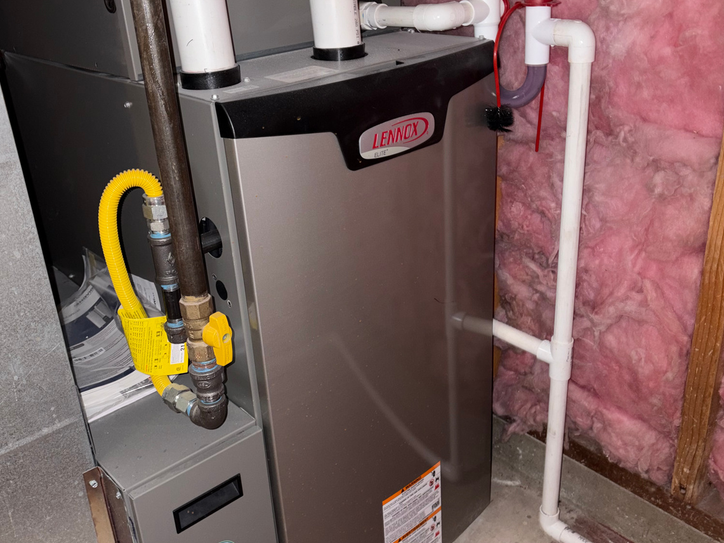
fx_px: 732
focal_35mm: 35
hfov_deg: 52.6
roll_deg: +4.0
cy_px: 256
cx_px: 362
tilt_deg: -24.1
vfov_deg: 40.7
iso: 40
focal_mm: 5.96
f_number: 1.6
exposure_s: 1/4
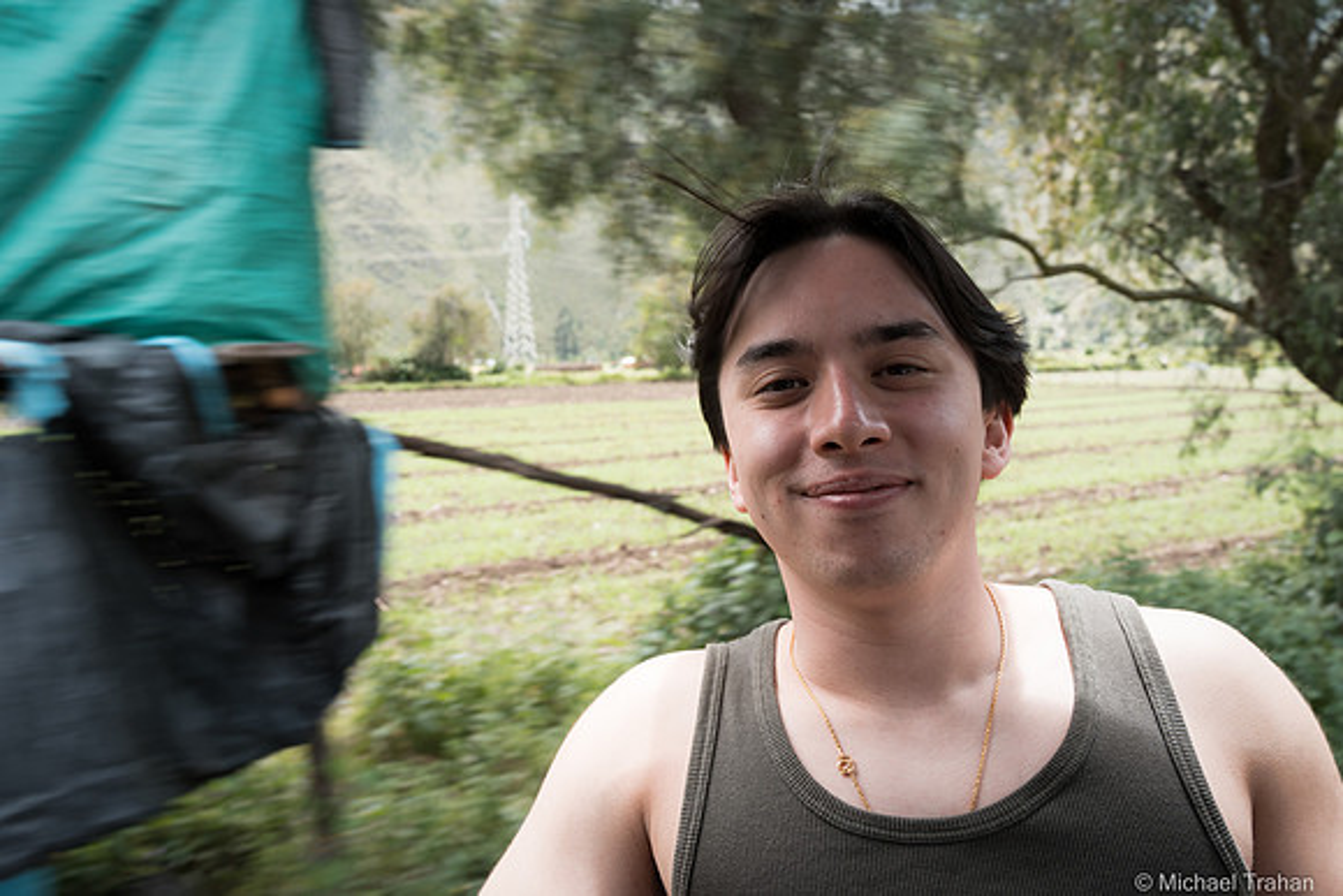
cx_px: 672
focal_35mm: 28
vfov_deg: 46.4
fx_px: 1045
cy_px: 448
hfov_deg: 65.5
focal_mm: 28
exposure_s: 1/125
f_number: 8
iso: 250
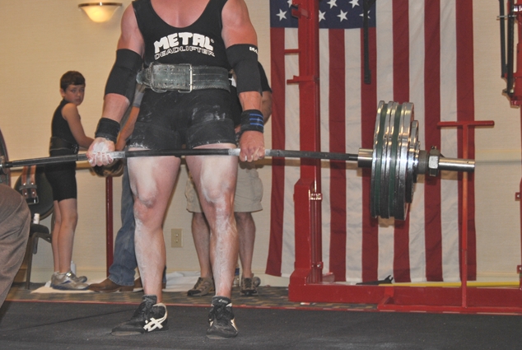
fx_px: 1264
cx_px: 207
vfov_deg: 15.8
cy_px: 134
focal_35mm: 87
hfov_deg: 23.3
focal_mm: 46
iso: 200
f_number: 5.3
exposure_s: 1/60
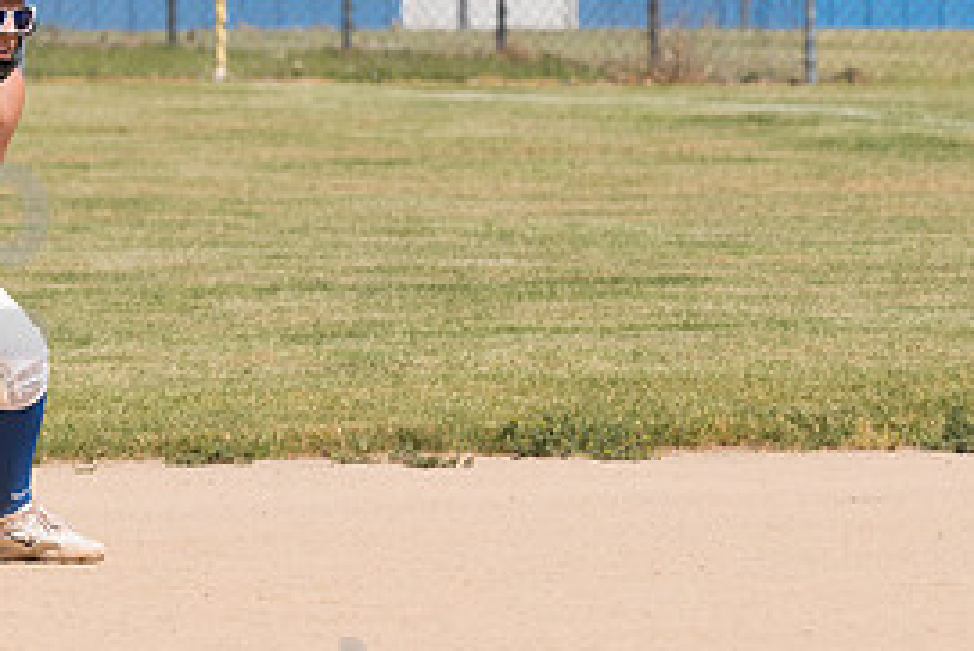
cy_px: 263
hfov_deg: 3.2
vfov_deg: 2.1
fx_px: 17351
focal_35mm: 641
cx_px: -61
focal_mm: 200
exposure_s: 1/1600
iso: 320
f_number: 5.6
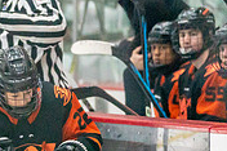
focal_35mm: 630
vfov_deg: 2.2
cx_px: -97
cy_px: 281
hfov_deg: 3.3
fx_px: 3969
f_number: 2.8
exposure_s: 1/1250
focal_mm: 146
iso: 3200
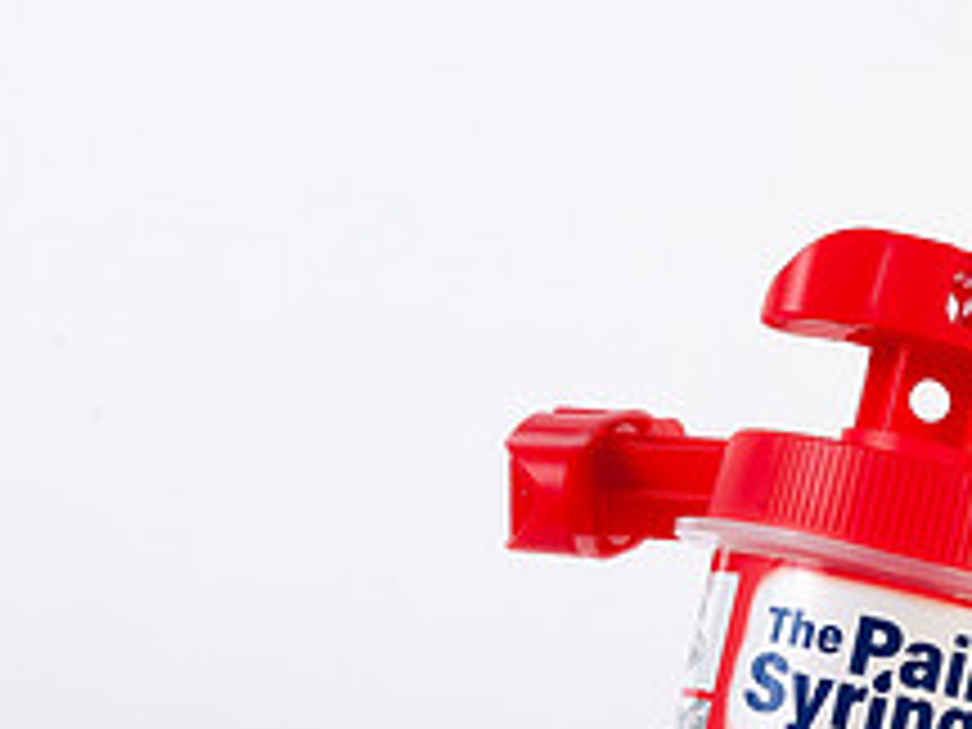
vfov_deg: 14.2
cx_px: 927
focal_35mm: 103
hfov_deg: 18.7
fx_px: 2892
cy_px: 664
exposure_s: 1/200
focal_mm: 35
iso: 400
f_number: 22
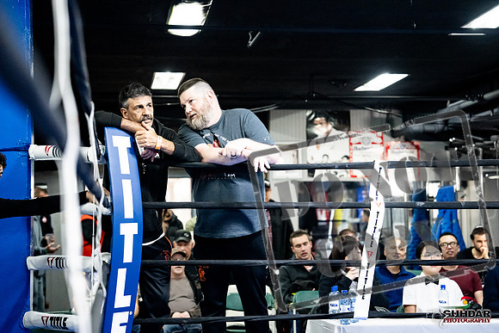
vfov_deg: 17.7
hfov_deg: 26.2
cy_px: 166
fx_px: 1070
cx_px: 250
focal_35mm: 77
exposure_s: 1/1000
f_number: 2.8
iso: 10000
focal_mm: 70
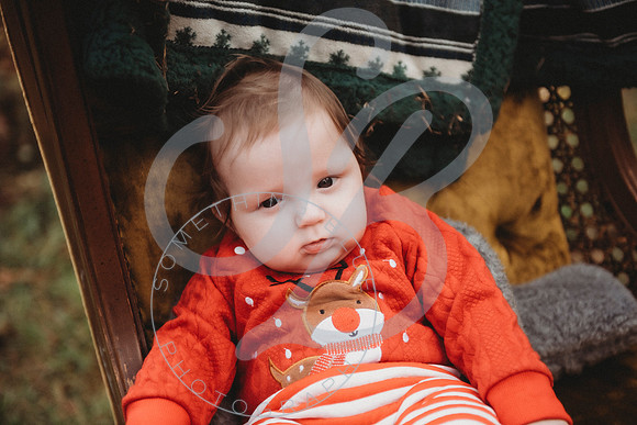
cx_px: 318
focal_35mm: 62
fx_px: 1097
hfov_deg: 32.4
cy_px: 212
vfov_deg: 21.9
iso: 100
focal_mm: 62
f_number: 2.8
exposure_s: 1/320
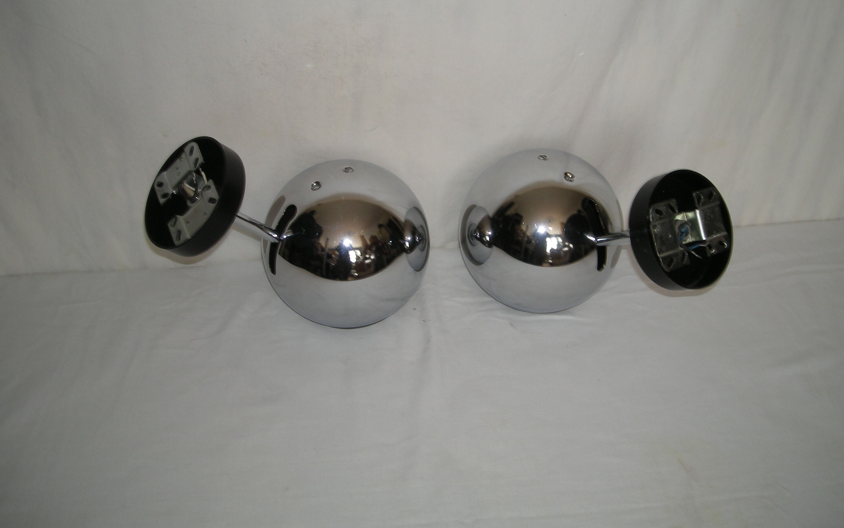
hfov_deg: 51.5
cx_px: 419
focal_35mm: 38
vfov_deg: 33.5
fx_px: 874
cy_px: 208
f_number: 2.8
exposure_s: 1/55
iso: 50
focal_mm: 5.7
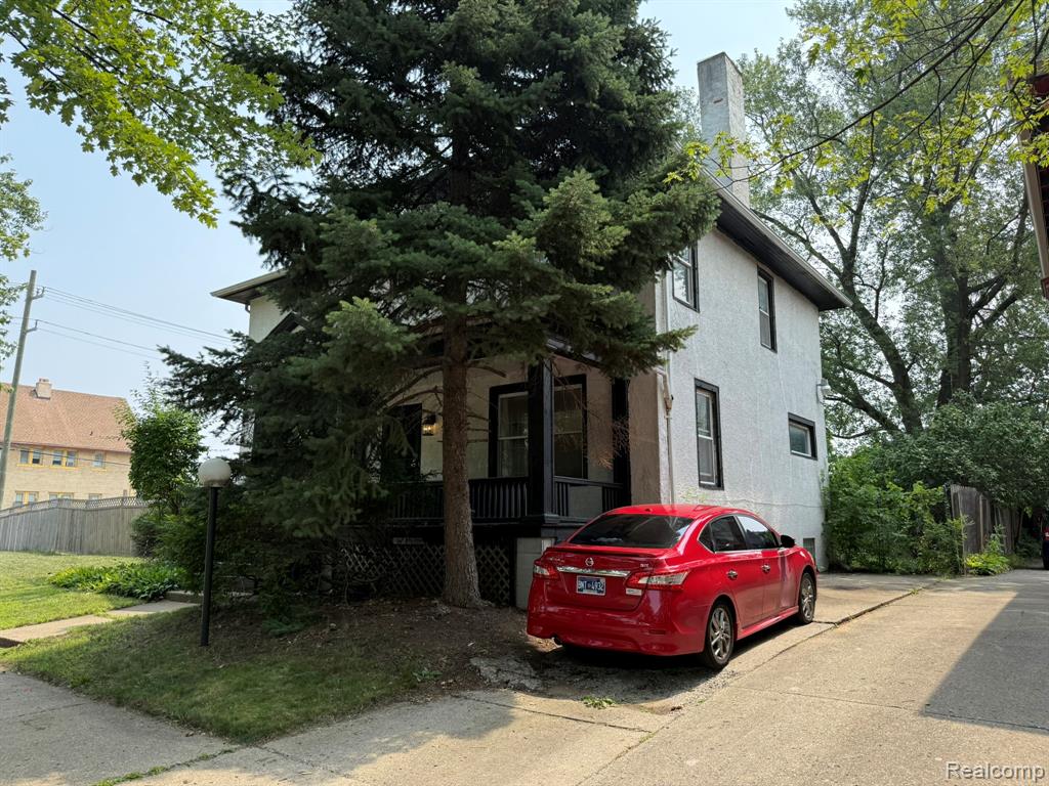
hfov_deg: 71.6
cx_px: 524
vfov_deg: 56.8
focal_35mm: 24
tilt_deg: +11.6
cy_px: 393
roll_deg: -0.2
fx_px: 727
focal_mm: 6.76
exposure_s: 1/2053
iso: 100
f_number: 1.78
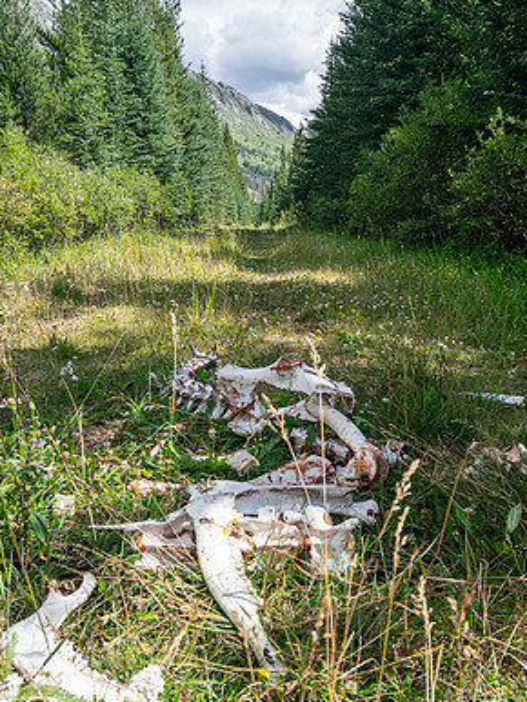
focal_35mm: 28
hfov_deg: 49.8
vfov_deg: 63.1
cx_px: 262
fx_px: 568
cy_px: 402
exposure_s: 1/400
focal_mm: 12
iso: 200
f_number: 4
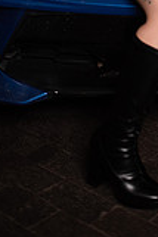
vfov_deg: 19.2
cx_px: 142
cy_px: -74
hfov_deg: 13.8
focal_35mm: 98
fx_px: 647
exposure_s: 1/640
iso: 500
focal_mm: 35
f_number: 1.4
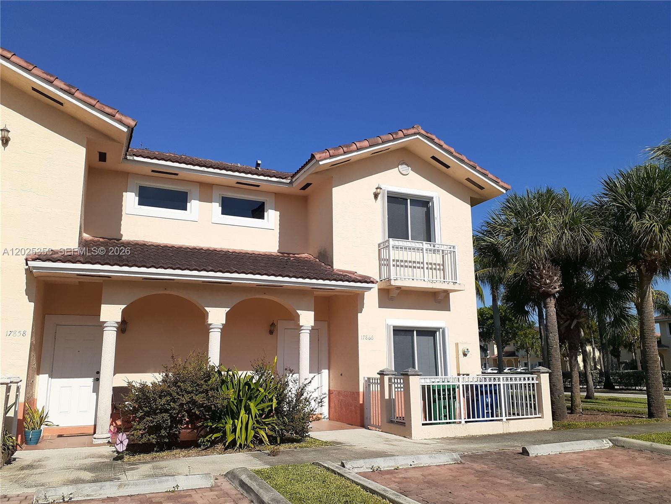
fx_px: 523
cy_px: 252
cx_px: 336
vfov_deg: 51.4
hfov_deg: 65.3
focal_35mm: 27
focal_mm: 3.6
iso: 40
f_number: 1.9
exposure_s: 1/2688
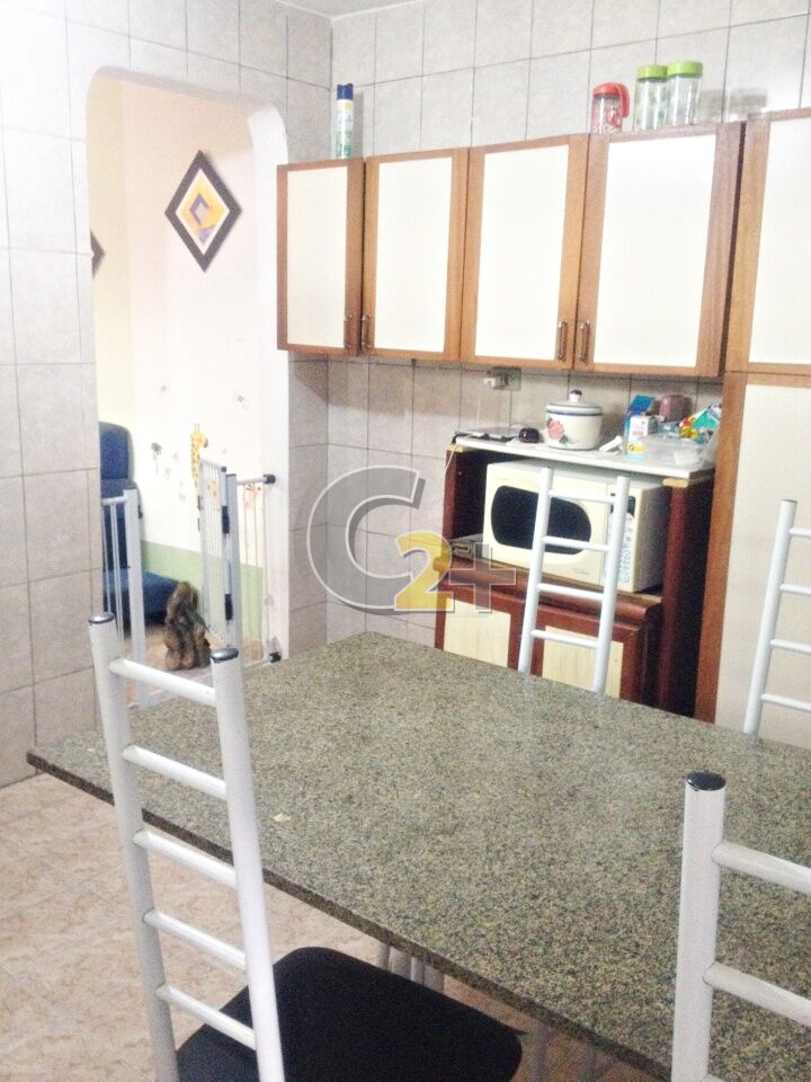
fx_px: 1093
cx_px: 406
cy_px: 541
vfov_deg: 52.6
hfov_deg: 40.7
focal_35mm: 35
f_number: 2.4
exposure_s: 1/20
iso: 320
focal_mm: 4.28
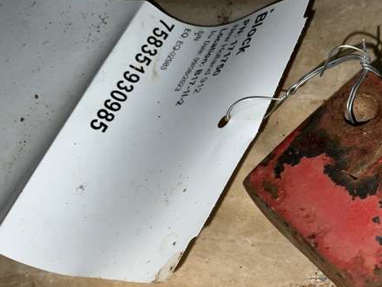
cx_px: 332
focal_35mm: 52
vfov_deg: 27.5
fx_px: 574
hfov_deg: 35.0
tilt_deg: -59.9
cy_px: 233
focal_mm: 3
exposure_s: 1/291
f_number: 1.8
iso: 16
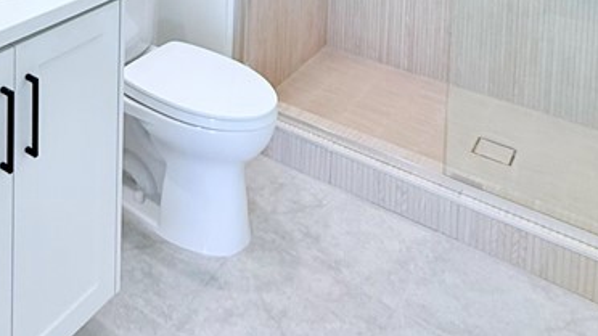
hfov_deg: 46.1
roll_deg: -2.7
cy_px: -212
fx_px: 666
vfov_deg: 21.8
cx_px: 129
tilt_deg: -2.4
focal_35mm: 42
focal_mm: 2.22
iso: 250
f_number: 2.2
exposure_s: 1/120
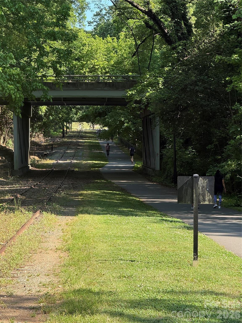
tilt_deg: -0.8
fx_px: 1119
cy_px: 162
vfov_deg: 16.4
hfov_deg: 12.3
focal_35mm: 120
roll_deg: -0.2
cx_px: 121
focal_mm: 15.66
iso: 50
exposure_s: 1/277
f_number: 2.8
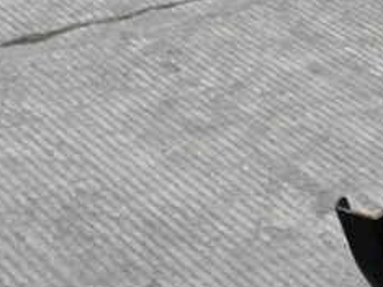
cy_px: 600
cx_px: 552
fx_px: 1404
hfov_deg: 14.6
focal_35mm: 127
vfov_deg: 10.6
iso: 16
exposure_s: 1/378
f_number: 1.8
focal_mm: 3
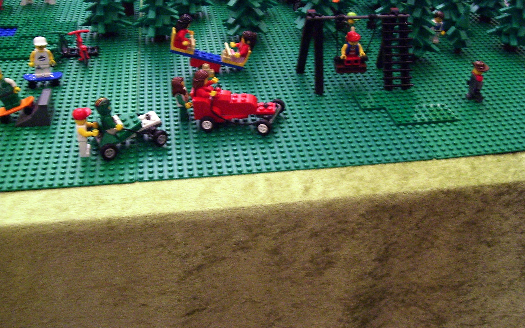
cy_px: 157
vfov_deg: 32.8
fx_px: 558
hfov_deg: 50.4
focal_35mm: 39
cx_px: 261
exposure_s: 1/8
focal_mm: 6
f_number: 2.7
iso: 160
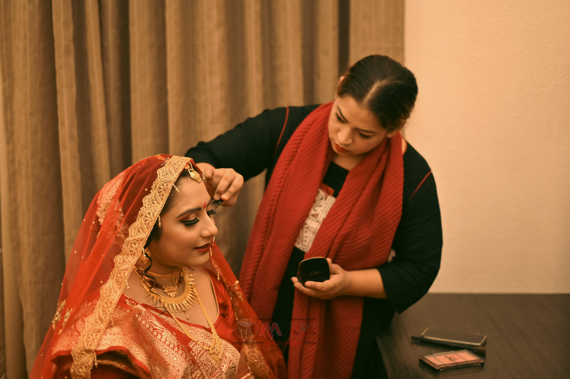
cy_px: 190
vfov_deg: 27.0
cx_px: 285
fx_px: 791
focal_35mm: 50
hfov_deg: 39.6
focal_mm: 50
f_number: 1.8
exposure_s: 1/250
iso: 1250
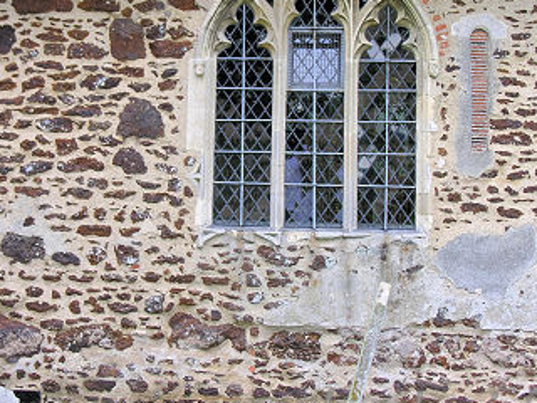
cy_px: 165
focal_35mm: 102
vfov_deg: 14.5
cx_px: 203
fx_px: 1582
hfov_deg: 19.2
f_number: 3.3
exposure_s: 1/35.3
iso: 50
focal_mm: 18
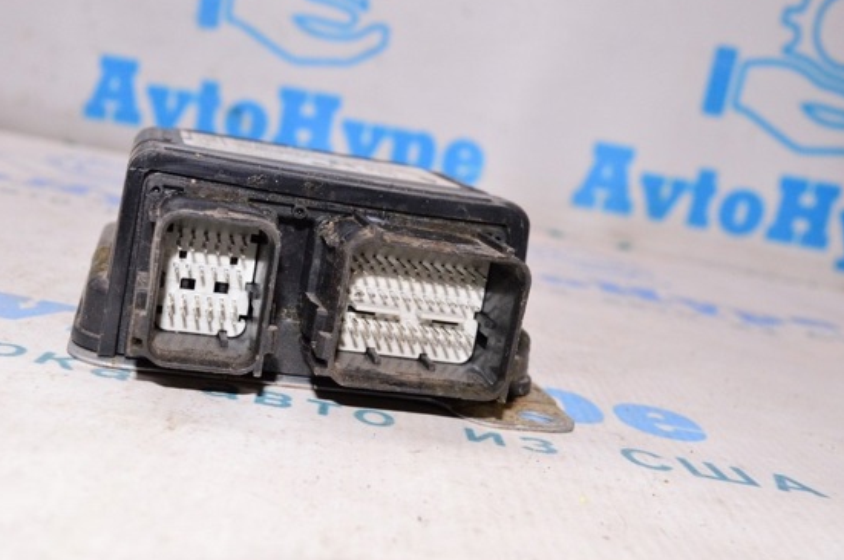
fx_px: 1021
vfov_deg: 30.7
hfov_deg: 44.8
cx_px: 358
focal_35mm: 44
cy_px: 302
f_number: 8
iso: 1600
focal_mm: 25
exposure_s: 1/125
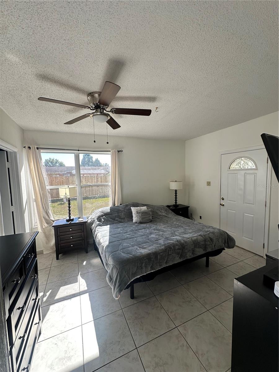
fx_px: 150
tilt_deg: -4.6
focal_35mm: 14
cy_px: 186
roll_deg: +1.2
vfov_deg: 102.1
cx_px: 140
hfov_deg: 85.7
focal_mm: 2.22
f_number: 2.2
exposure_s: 1/263
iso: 40
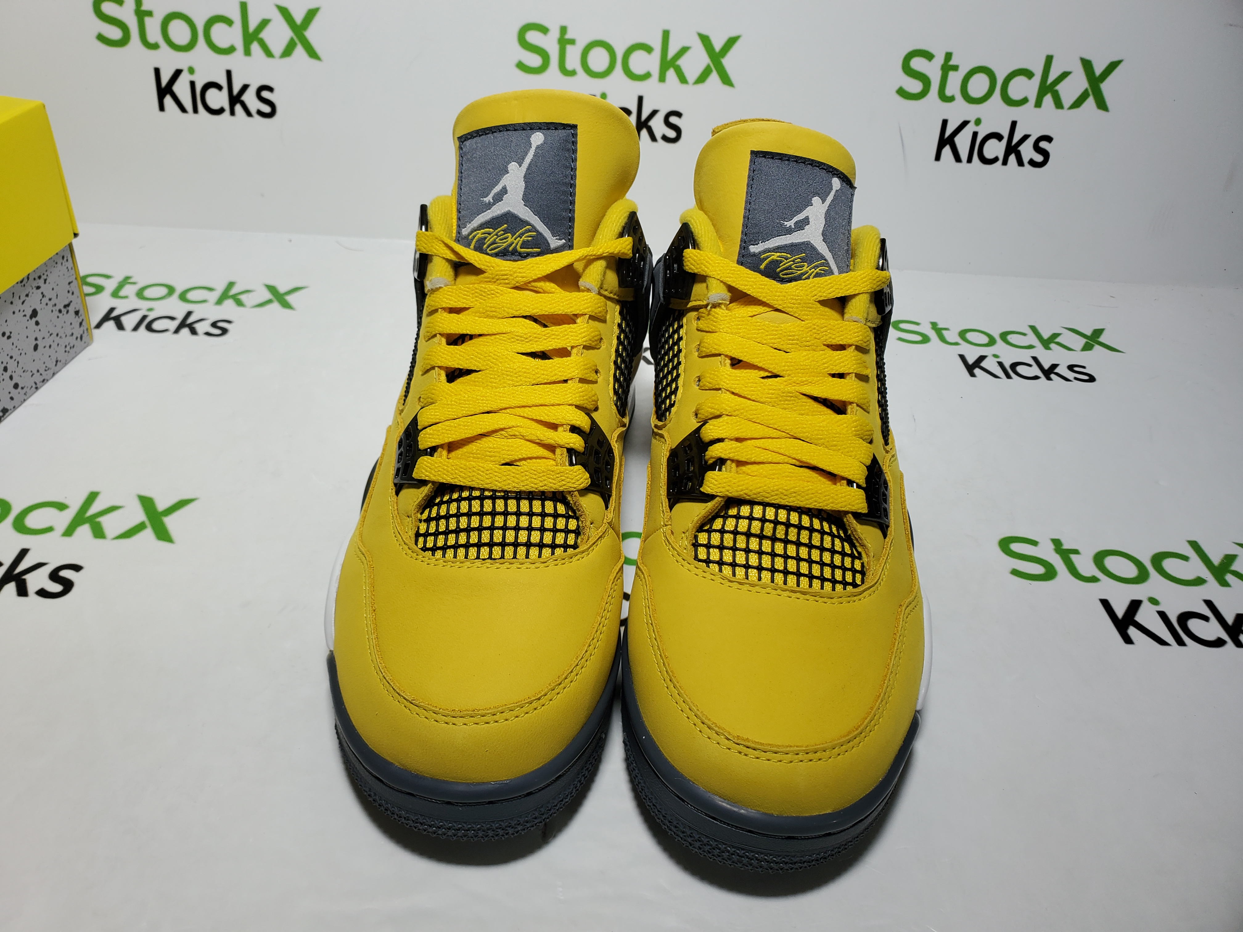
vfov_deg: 53.1
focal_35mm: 26
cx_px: 622
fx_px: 934
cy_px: 466
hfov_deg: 67.3
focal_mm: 4.3
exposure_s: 1/272
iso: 50
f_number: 2.4
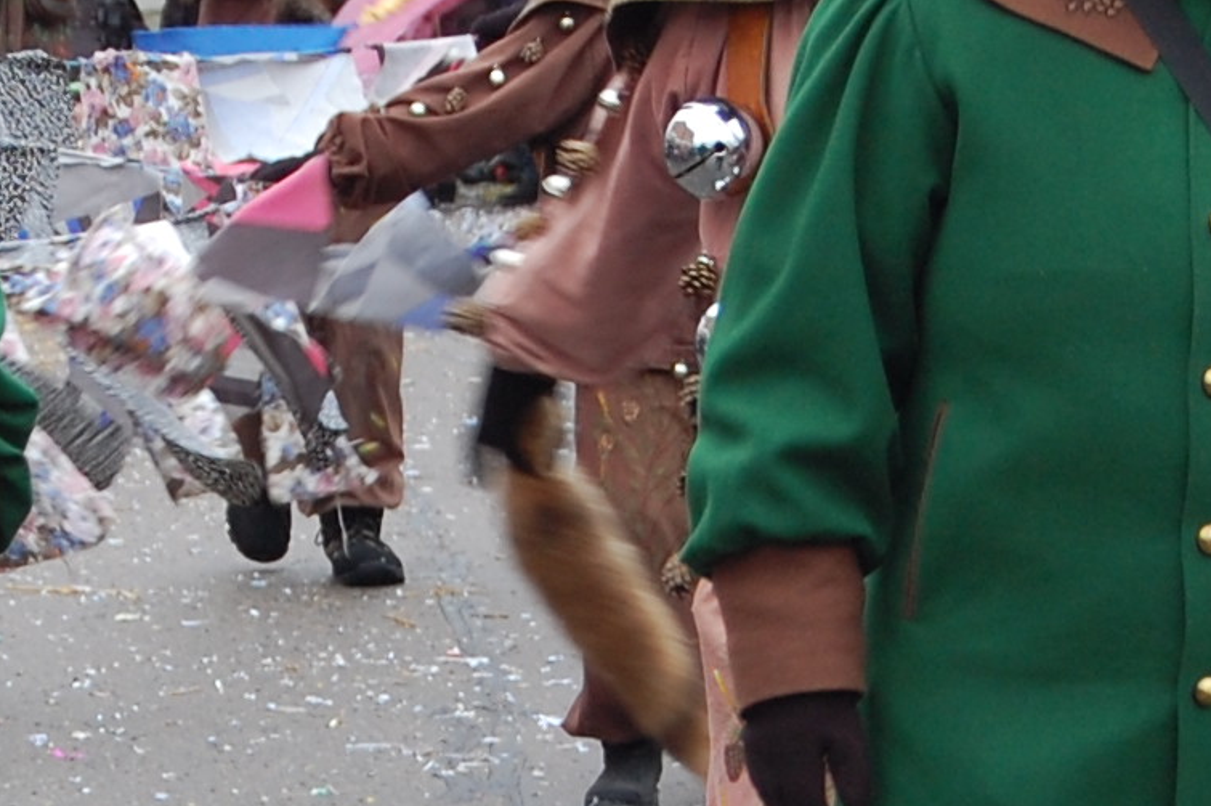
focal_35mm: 269
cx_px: 472
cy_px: 833
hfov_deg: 7.7
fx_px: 9041
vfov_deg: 5.1
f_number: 5.3
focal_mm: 45
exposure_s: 1/125
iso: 400
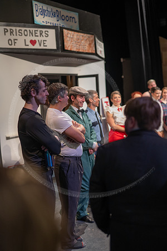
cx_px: 84
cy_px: 126
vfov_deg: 39.6
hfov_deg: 27.0
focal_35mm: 50
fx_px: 348
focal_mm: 50
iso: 640
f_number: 1.6
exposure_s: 1/400
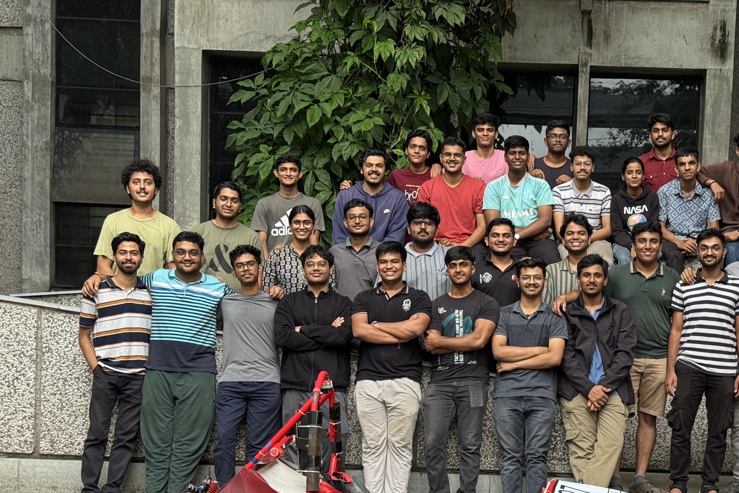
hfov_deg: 27.8
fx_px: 1478
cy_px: 400
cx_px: 525
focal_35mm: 72
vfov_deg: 18.7
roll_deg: -1.8
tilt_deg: -3.8
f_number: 1.78
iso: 100
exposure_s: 1/69
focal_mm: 6.76
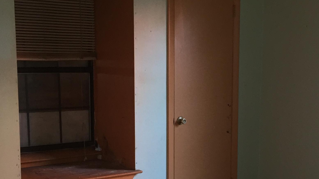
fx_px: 516
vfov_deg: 19.6
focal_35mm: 61
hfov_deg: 34.3
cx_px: 186
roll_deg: -0.1
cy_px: 137
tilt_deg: -7.5
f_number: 2.2
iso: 160
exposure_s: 1/24
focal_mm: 4.15
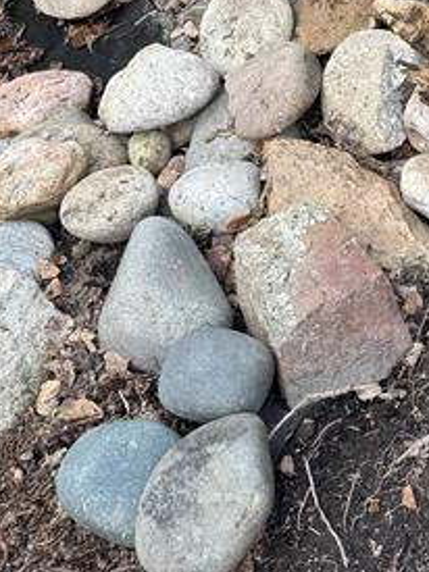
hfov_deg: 20.5
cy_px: 89
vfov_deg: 28.2
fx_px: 1108
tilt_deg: -53.5
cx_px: 511
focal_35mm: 67
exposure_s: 1/285
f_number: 1.78
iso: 64
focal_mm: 6.76
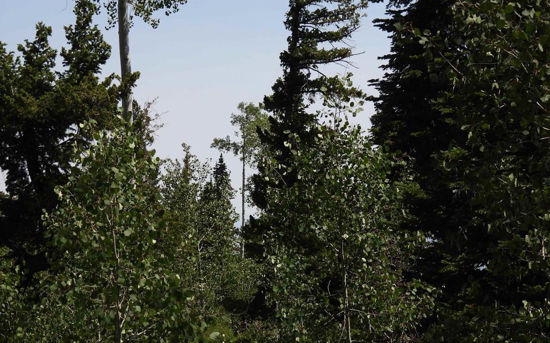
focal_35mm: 80
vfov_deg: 16.3
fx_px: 1199
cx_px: 274
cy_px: 197
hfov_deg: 25.8
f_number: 3.5
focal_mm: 13.4
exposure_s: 1/1250
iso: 100
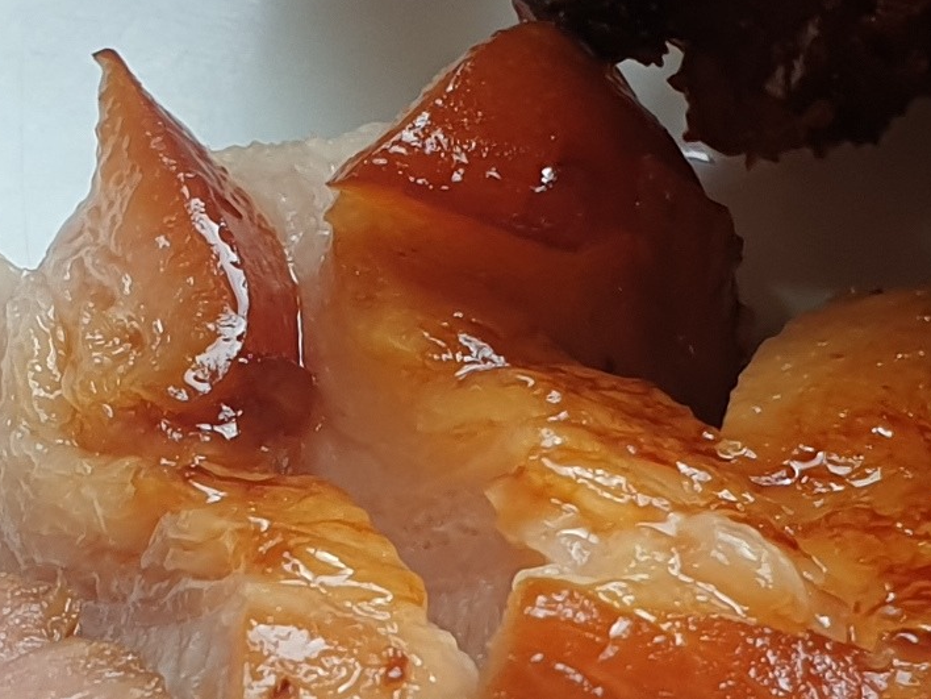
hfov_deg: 13.2
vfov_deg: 10.0
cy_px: 350
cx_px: 45
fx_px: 3980
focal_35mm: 148
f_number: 2.4
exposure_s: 1/120
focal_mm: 4.3
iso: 50
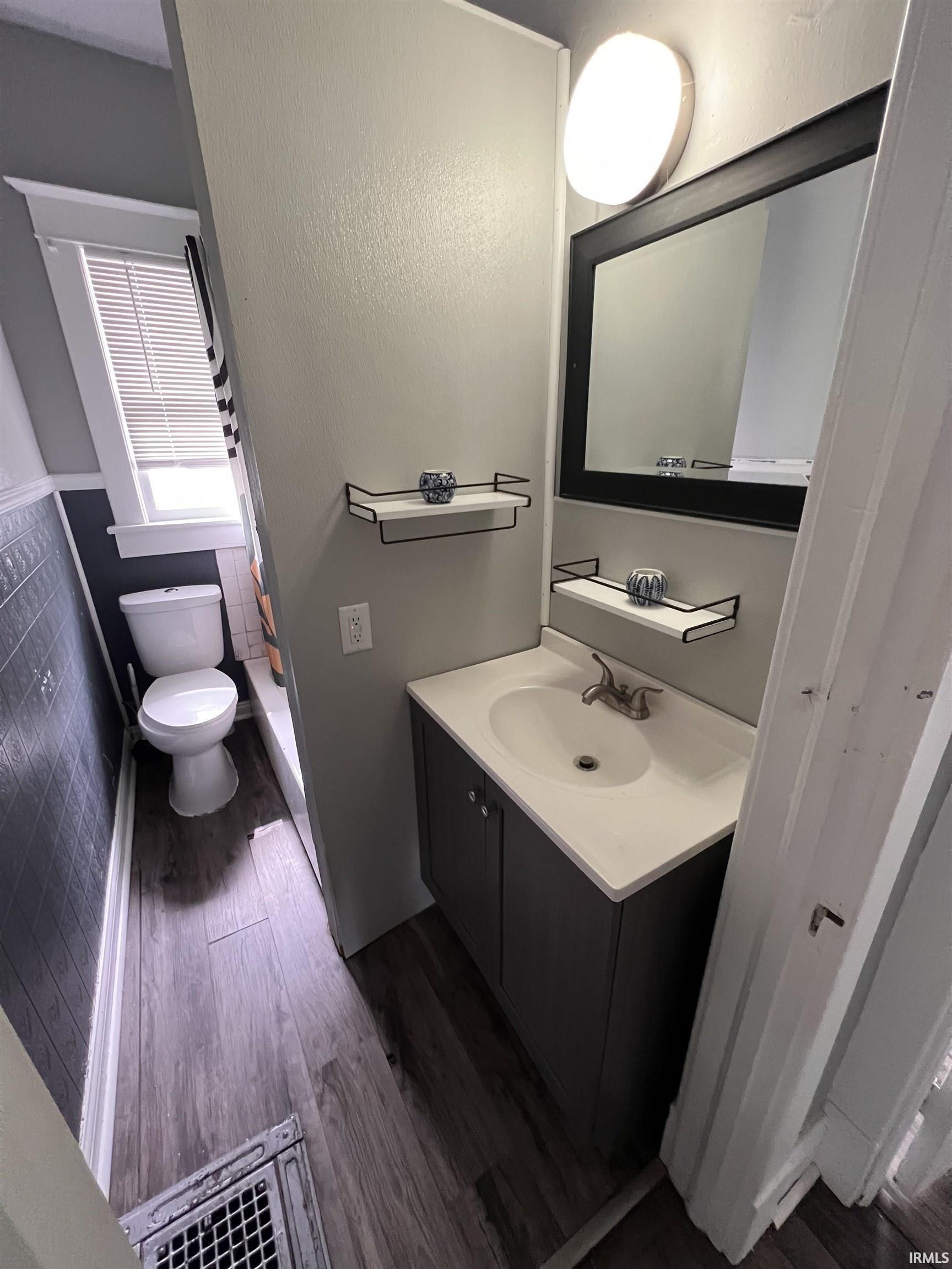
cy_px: 634
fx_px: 477
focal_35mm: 13
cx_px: 476
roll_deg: +1.6
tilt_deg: -21.6
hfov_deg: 89.9
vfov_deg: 106.2
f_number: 1.8
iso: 640
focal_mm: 1.57
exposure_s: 1/60
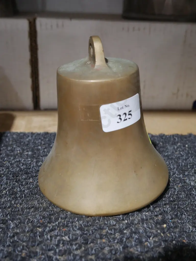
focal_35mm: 40
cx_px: 98
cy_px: 130
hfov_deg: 36.0
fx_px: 302
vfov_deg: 46.8
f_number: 4.5
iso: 1000
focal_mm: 20
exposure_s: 1/60
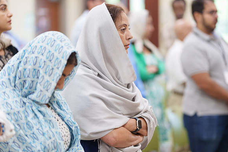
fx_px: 943
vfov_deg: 9.2
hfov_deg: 13.8
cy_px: 84
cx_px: 113
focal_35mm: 149
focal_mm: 134
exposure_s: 1/160
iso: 1600
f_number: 2.8
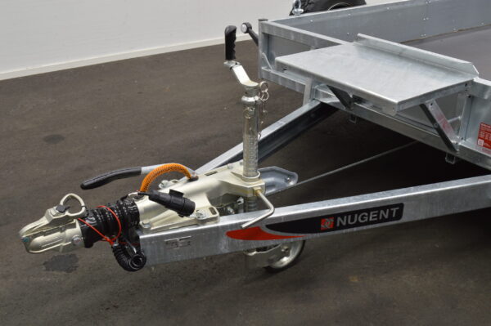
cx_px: 246
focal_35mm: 39
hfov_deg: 49.6
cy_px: 163
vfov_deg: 34.2
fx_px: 531
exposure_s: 1/2
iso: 100
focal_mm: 26
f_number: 11
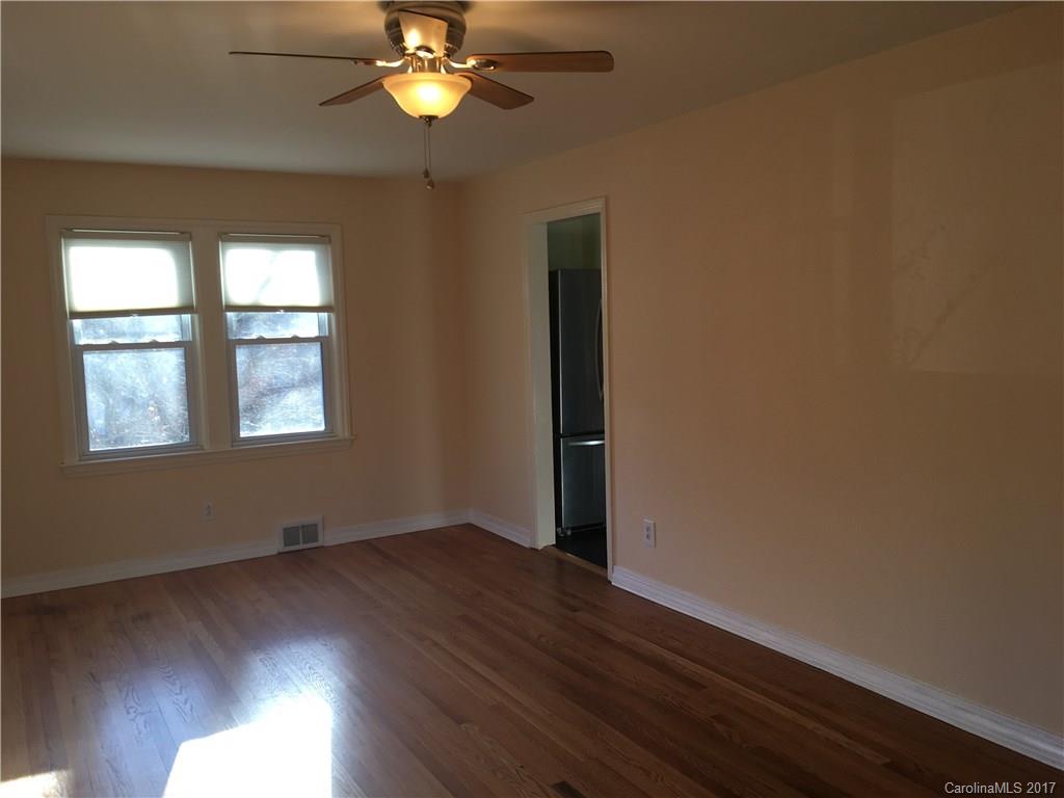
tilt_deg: -5.8
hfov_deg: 61.7
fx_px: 891
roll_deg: +0.3
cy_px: 399
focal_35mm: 29
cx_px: 532
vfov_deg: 48.2
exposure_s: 1/60
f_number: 2.2
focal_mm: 4.15
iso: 25
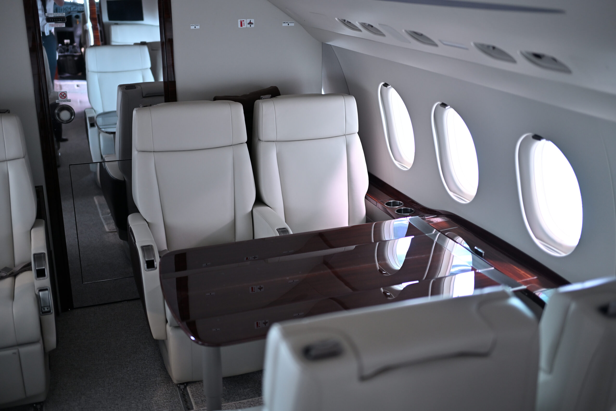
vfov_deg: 33.4
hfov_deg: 48.5
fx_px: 684
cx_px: 308
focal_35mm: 40
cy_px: 206
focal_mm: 40
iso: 640
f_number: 2
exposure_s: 1/20
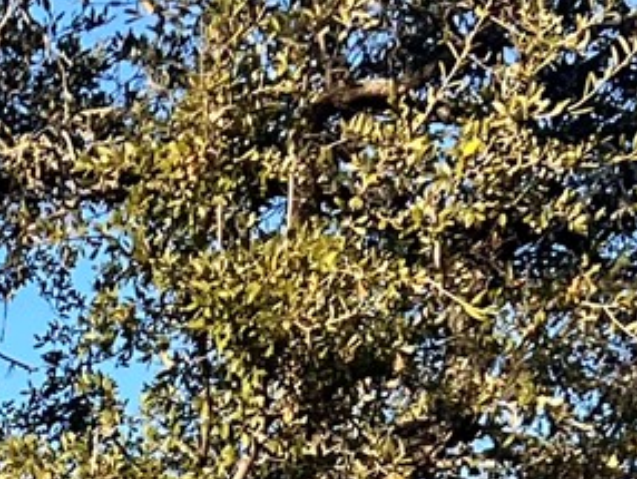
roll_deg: +1.2
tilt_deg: -0.9
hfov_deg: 10.2
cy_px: 1208
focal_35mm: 186
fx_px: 3426
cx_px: -381
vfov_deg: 7.4
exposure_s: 1/2045
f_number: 1.5
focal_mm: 5.7
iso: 50
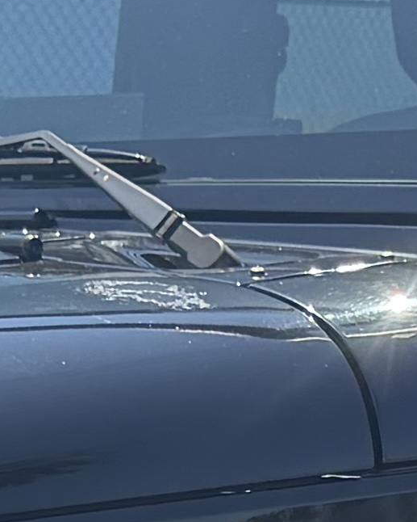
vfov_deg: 9.0
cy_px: 878
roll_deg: -4.7
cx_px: 122
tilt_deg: -16.6
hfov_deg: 7.5
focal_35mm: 207
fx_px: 3193
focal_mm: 6.76
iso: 100
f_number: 1.78
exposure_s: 1/2611
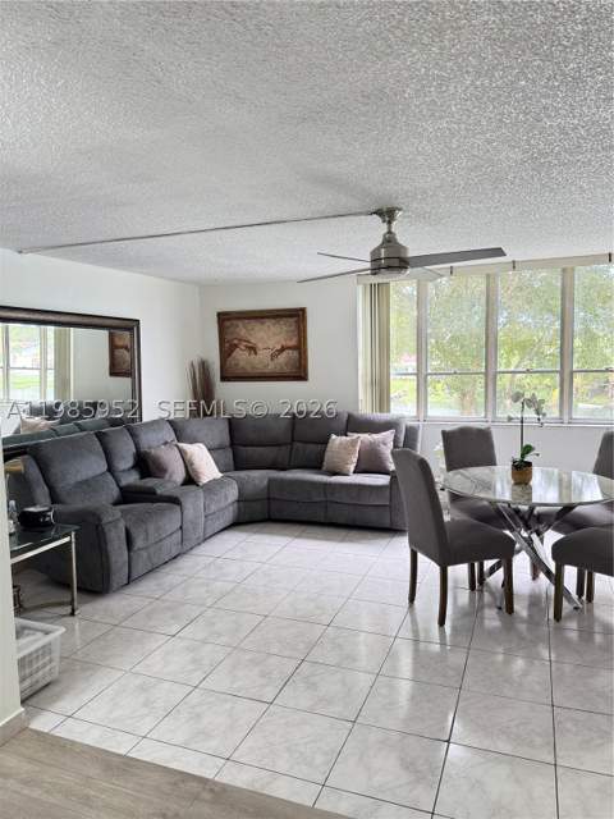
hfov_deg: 56.8
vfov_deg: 71.6
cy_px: 410
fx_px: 568
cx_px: 307
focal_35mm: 24
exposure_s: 1/60
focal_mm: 6.76
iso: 160
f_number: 1.78
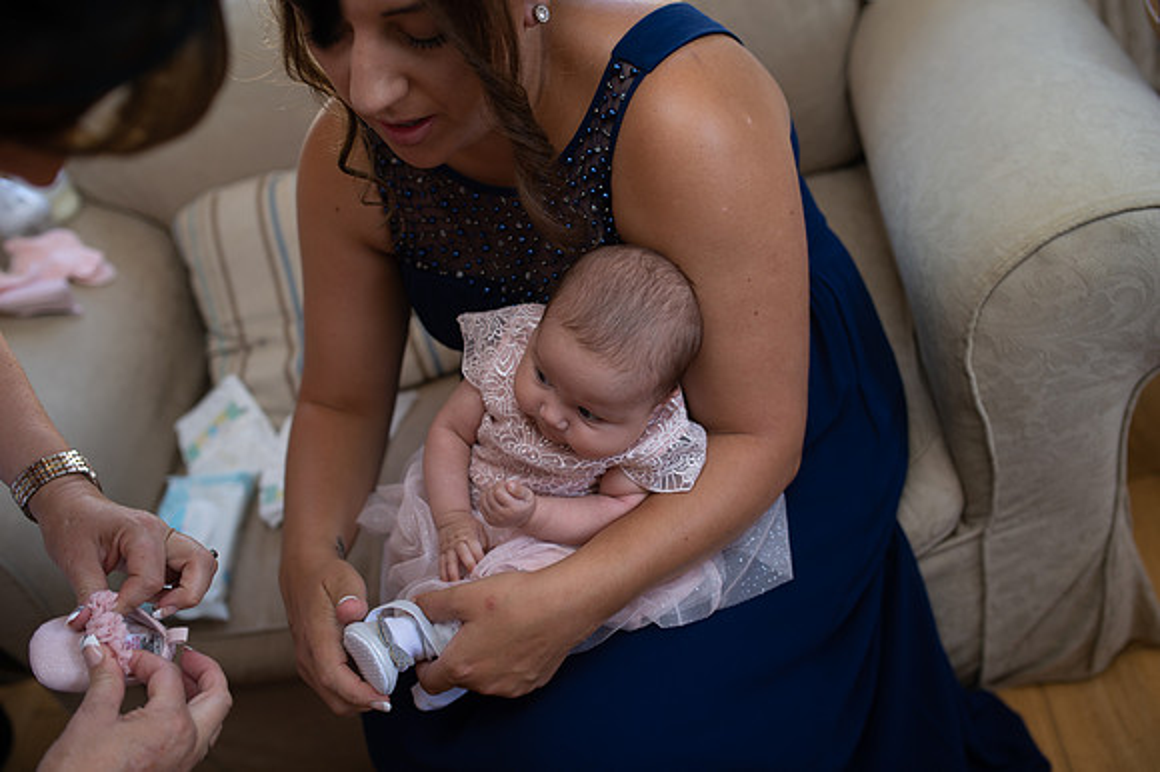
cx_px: 580
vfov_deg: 37.8
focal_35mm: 35
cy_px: 386
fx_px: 1127
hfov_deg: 54.5
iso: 100
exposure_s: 1/125
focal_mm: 35
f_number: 2.8
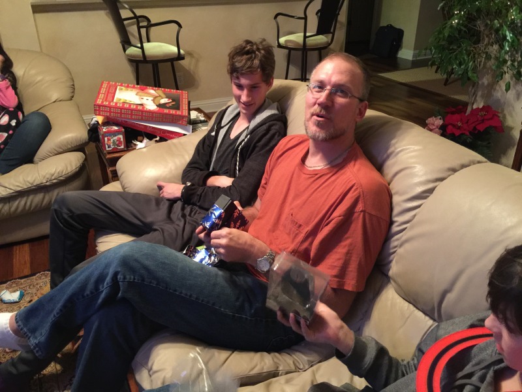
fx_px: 437
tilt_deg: -26.7
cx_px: 261
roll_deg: +1.5
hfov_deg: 61.7
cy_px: 196
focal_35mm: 29
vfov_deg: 48.2
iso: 125
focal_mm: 4.15
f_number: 2.2
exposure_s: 1/4
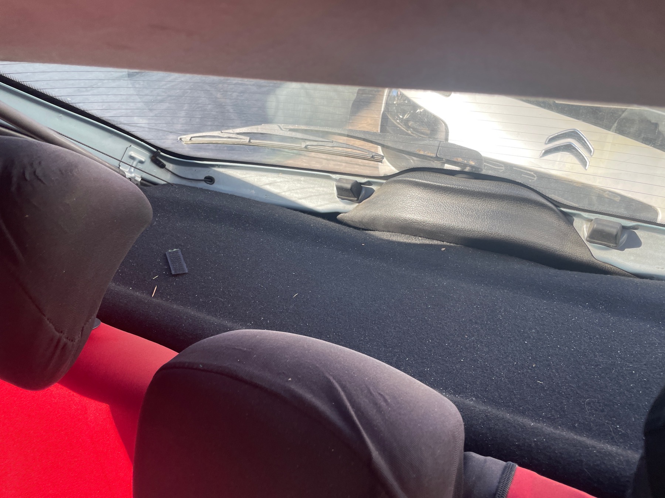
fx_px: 499
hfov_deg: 67.3
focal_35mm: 26
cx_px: 332
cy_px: 249
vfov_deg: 53.1
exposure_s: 1/384
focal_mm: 4.2
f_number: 1.6
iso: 32
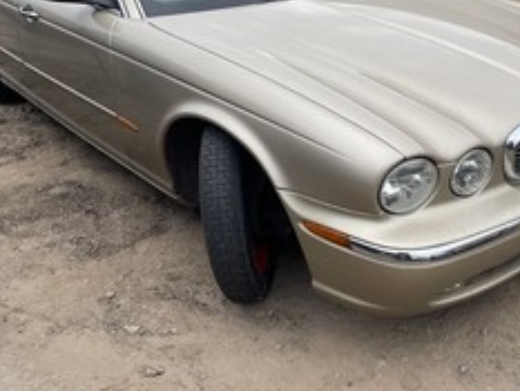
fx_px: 586
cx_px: 299
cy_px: 109
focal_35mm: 39
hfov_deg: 47.7
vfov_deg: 36.2
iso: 32
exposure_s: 1/796
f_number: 1.6
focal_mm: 4.2
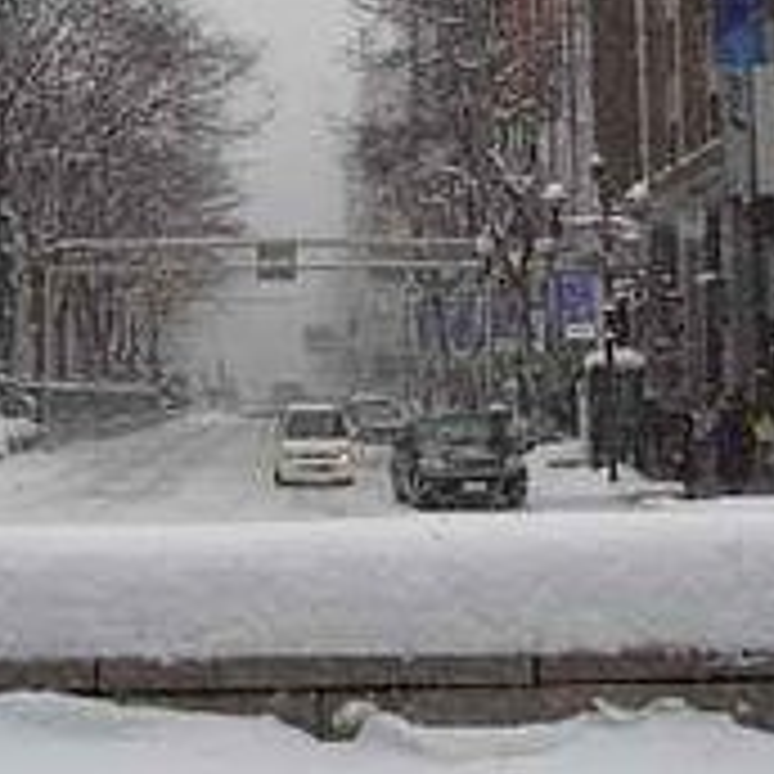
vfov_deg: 18.7
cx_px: 310
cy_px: 144
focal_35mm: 92
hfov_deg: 18.9
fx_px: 2327
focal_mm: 5.8
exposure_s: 1/500
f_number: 4.3
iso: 50
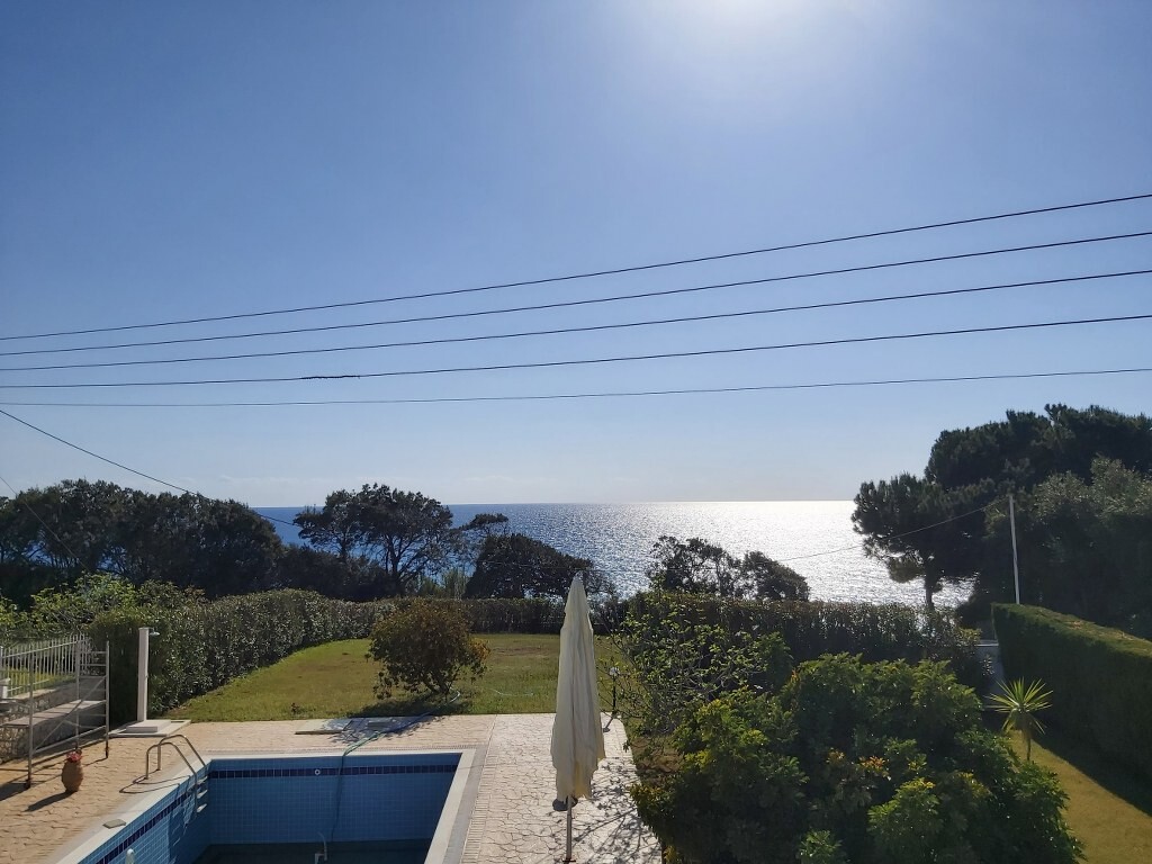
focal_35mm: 26
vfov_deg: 53.1
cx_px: 576
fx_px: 865
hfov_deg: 67.3
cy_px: 432
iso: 64
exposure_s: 1/8978
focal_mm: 3.92
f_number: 1.7
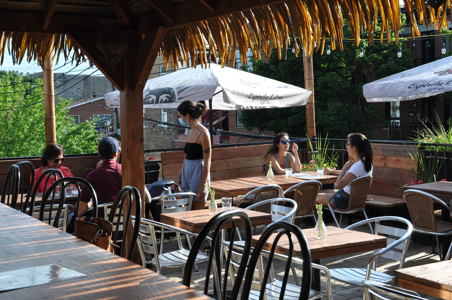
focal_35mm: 52
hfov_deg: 37.9
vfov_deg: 25.7
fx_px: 658
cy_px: 150
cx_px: 226
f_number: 9
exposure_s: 1/320
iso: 400
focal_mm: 35
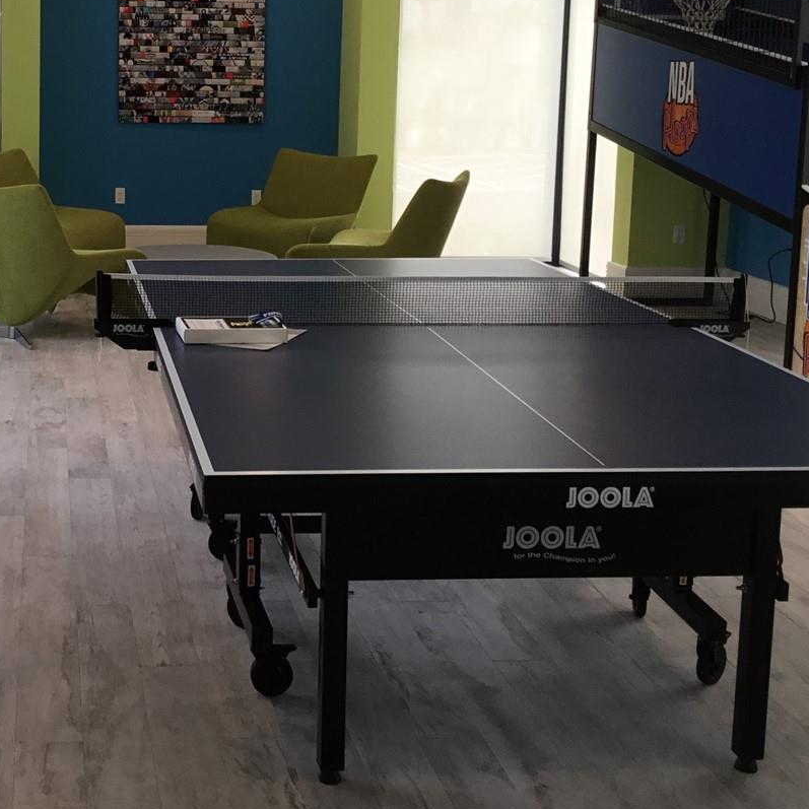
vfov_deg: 30.7
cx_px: 184
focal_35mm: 55
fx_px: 1454
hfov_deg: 30.5
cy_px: 237
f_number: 2.4
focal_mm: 3.3
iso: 32
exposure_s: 1/60
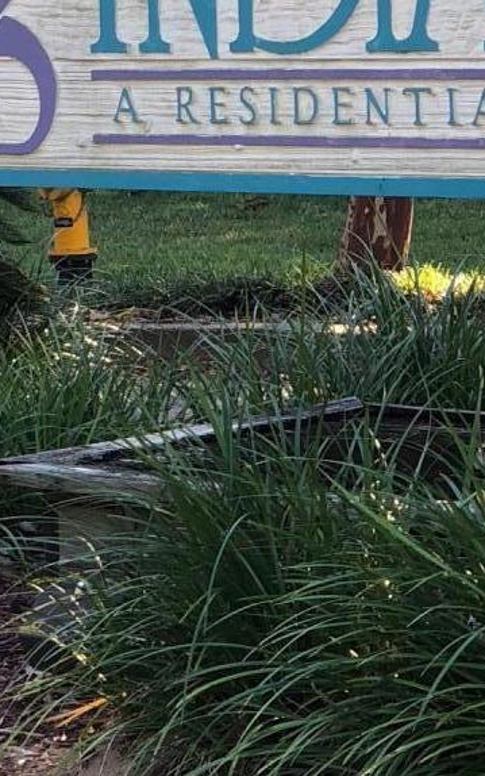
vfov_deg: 10.9
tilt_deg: -0.4
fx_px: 4058
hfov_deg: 6.8
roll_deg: +1.6
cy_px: 97
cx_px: -81
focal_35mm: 192
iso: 16
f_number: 2.4
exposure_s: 1/60
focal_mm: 6
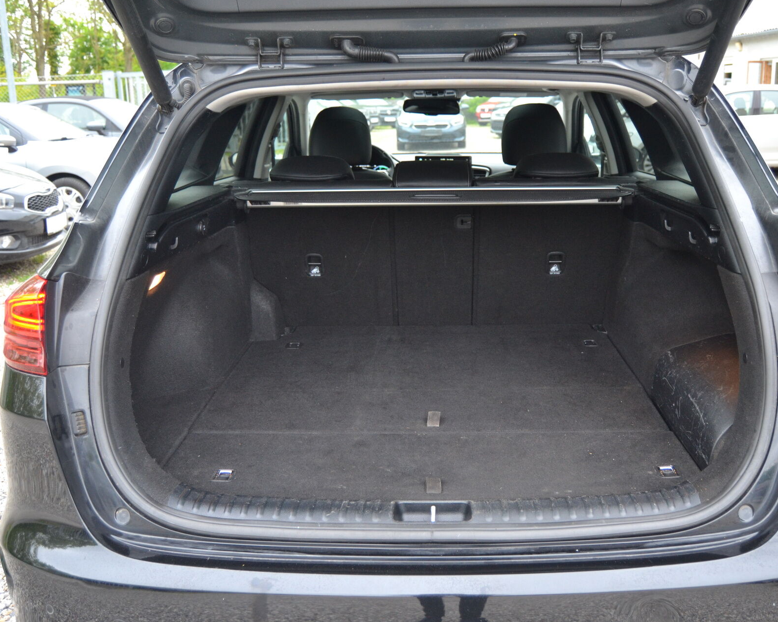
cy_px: 310
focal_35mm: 34
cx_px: 424
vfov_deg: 43.4
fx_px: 783
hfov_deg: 52.8
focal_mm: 20
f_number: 3.5
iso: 560
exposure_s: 1/60
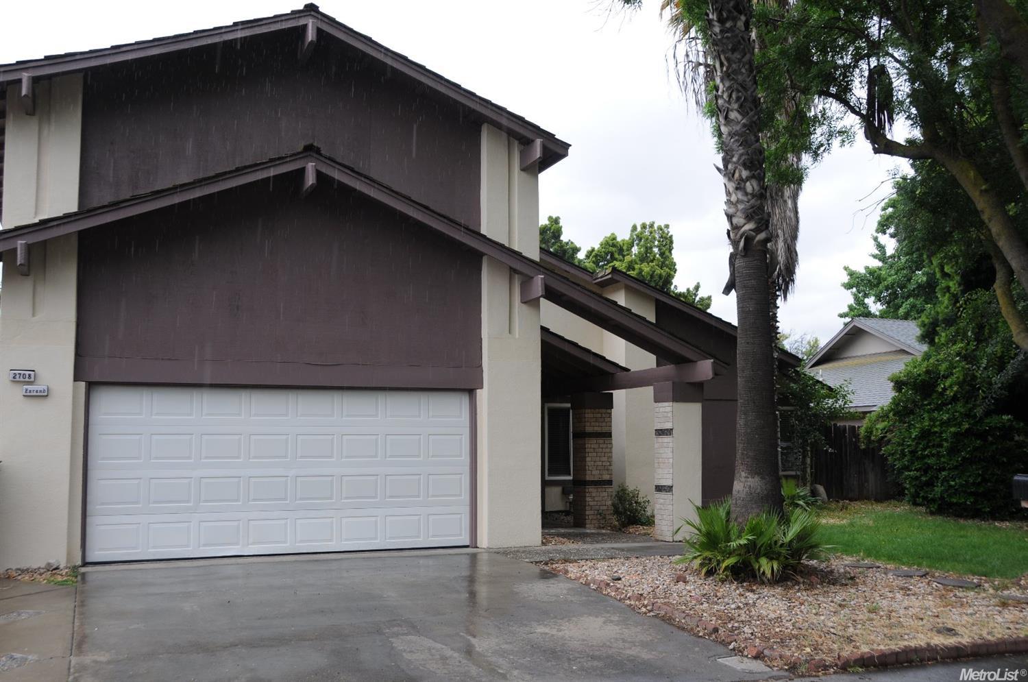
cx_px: 514
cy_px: 341
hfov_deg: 57.3
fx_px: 941
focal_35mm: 33
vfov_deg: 39.8
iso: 250
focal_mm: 22
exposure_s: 1/160
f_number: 6.3
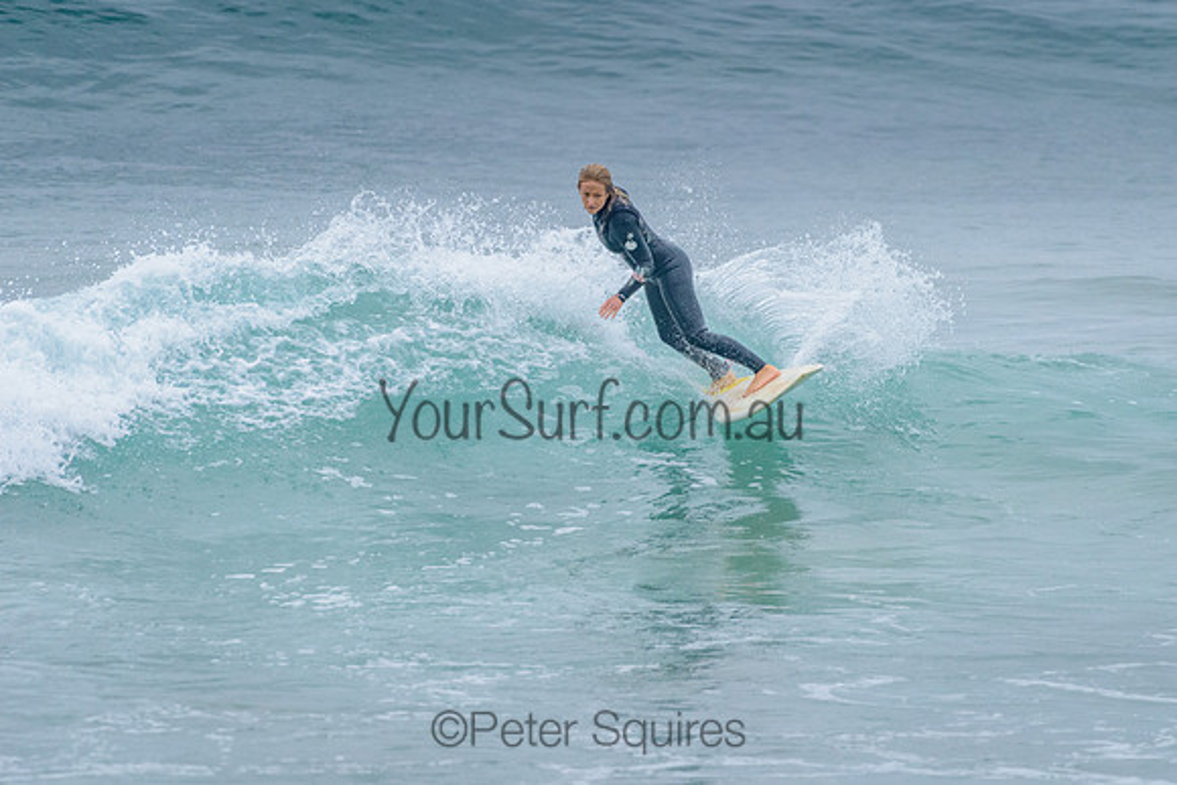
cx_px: 684
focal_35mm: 613
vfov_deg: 2.2
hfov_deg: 3.4
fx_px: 20041
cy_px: 331
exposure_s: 1/2000
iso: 1600
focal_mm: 500
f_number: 5.6
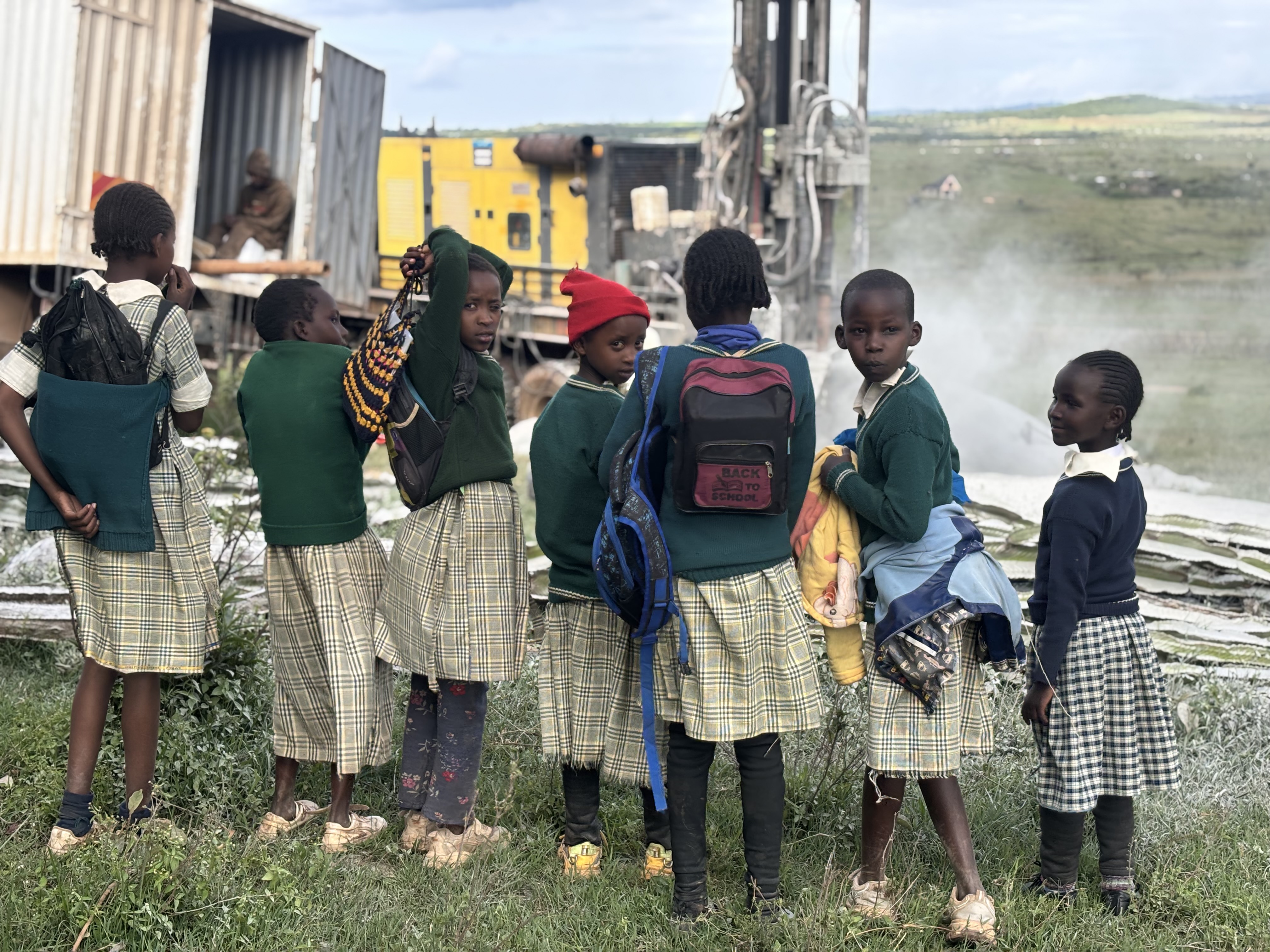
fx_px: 1908
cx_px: 635
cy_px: 476
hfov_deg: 36.8
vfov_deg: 28.0
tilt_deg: -11.7
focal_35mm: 52
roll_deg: -0.6
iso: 32
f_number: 1.6
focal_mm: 5.96
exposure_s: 1/670
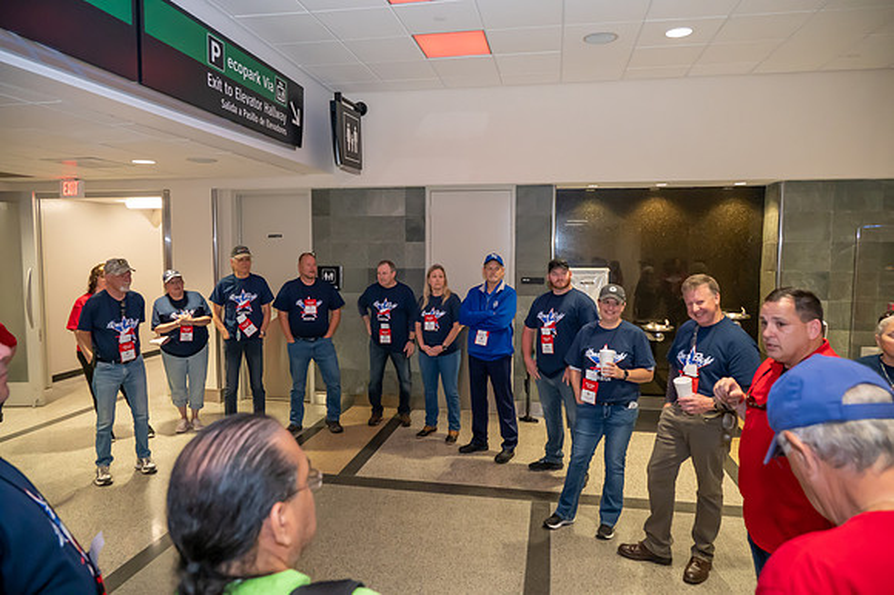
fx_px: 596
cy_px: 298
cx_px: 447
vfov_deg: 53.1
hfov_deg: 73.8
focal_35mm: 24
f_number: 5
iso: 8000
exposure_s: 1/160
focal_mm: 24
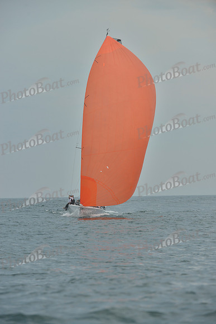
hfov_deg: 6.9
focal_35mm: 200
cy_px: 162
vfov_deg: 10.3
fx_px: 1799
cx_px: 108
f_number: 7.1
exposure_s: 1/800
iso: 280
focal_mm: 200
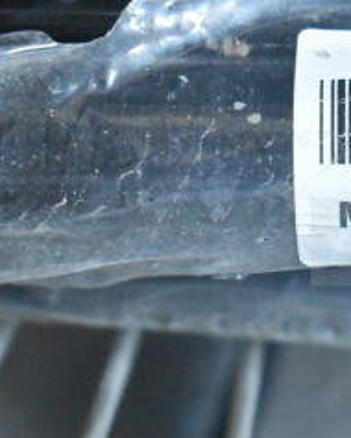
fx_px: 1971
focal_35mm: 152
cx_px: 517
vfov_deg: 12.7
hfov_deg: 9.9
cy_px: 140
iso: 11400
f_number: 5
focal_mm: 42
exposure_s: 1/60
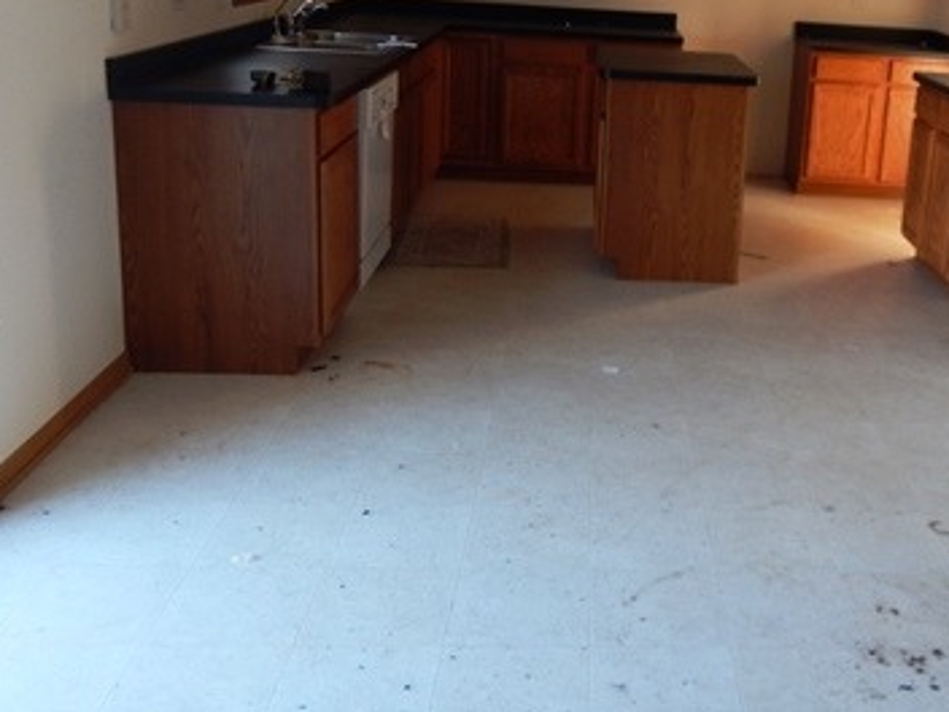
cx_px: 701
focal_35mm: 40
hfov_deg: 45.3
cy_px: 208
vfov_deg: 35.4
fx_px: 1097
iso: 125
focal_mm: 4
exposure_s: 1/30
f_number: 3
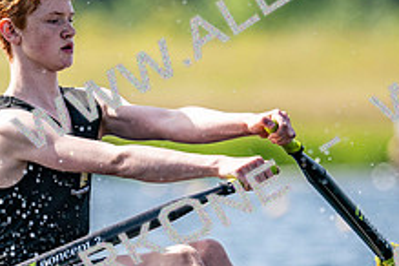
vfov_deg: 1.3
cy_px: 154
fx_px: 11758
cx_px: 237
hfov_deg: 1.9
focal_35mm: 1061
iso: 320
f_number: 4.5
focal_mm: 400
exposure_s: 1/2500
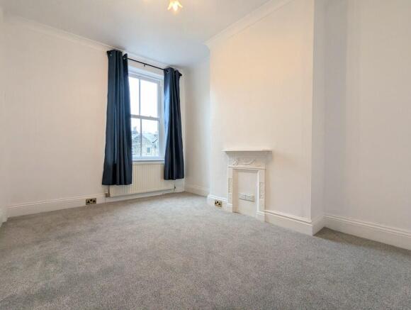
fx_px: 190
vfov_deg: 78.3
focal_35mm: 16
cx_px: 206
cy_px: 155
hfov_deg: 94.4
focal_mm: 2.35
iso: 106
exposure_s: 1/93.9
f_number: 2.2
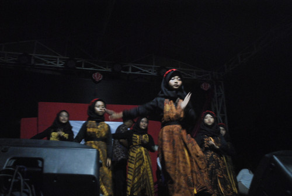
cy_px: 98
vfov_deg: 40.2
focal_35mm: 33
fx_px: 268
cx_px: 146
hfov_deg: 57.1
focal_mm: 22
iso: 1000
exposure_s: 1/25
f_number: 4
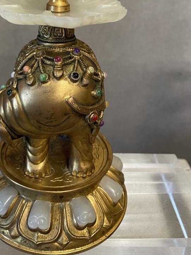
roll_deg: -1.6
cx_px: 69
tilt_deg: -17.3
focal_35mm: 43
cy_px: 51
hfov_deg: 33.4
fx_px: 317
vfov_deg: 41.9
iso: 125
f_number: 1.6
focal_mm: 4.2
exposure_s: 1/50
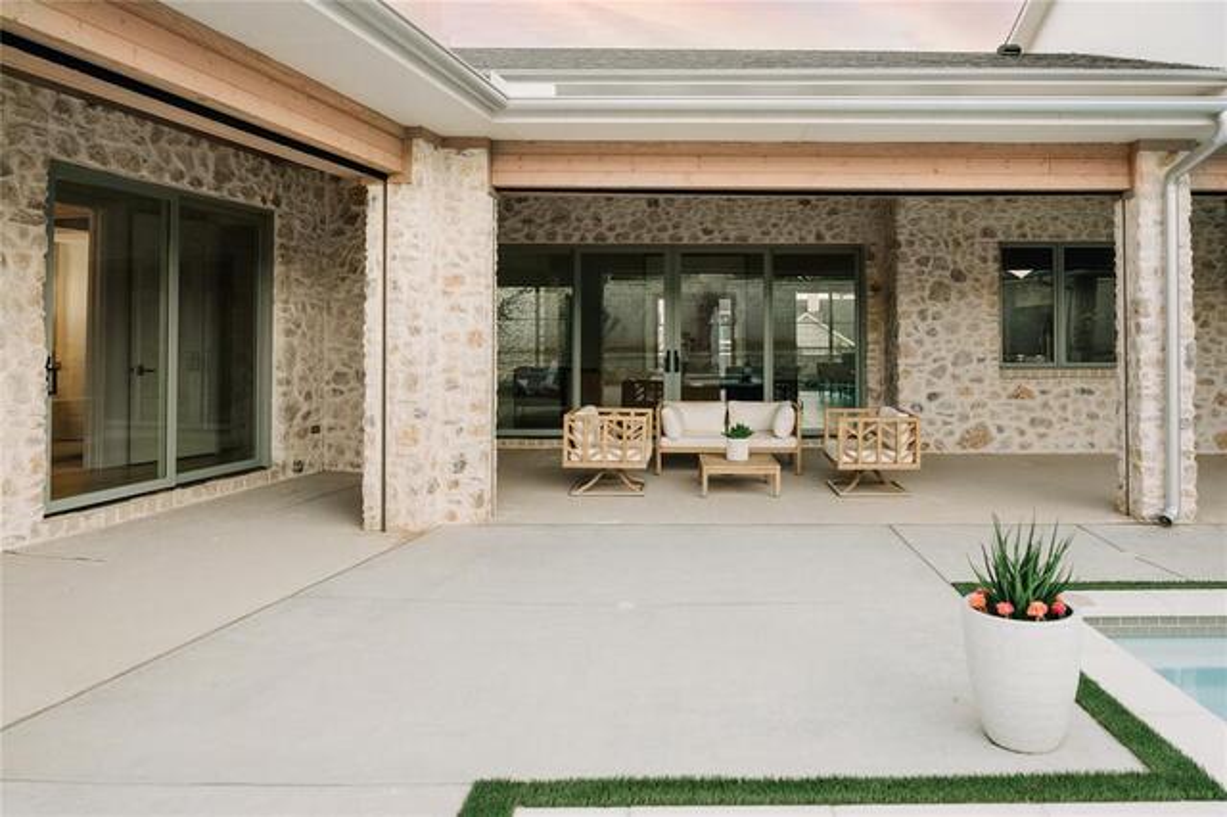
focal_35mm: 24
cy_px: 408
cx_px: 614
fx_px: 818
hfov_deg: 73.8
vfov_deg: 53.1
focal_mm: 24
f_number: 4
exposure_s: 1/160
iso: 400
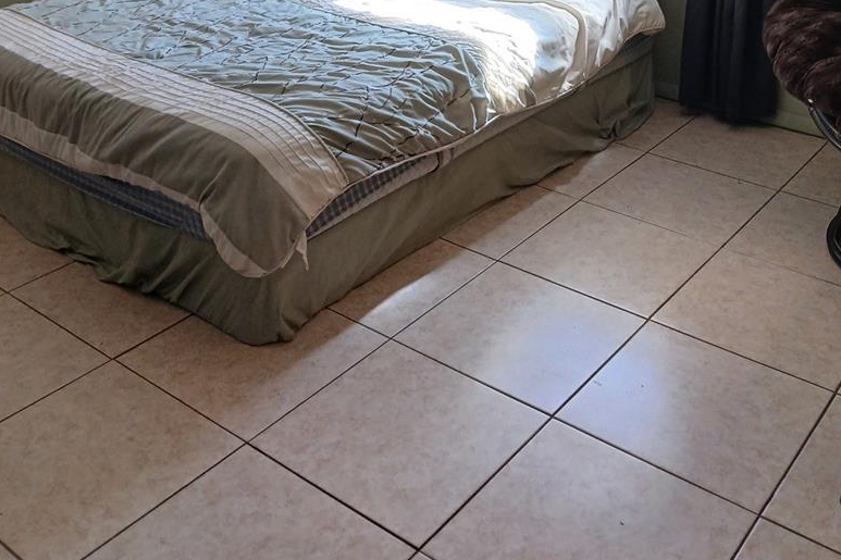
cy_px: -14
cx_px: 453
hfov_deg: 46.4
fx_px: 981
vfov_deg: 29.5
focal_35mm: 42
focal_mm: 3.98
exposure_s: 1/60
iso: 125
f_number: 1.8
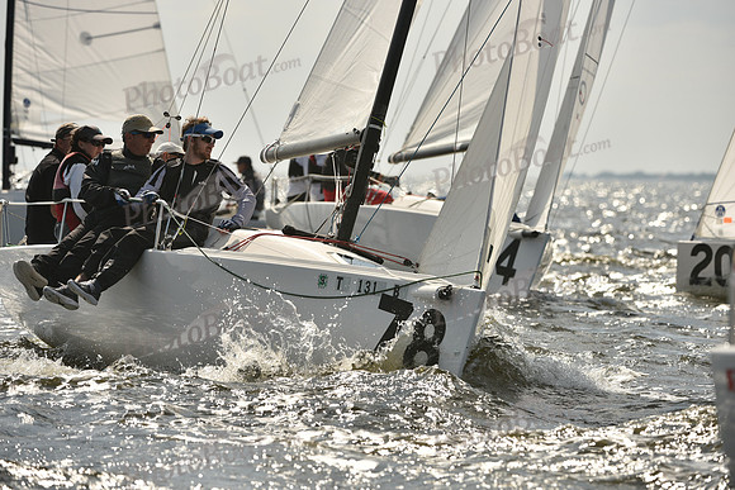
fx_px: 5514
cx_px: 368
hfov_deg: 7.6
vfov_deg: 5.1
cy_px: 245
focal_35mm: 270
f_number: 6.3
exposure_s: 1/2000
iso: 250
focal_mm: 270
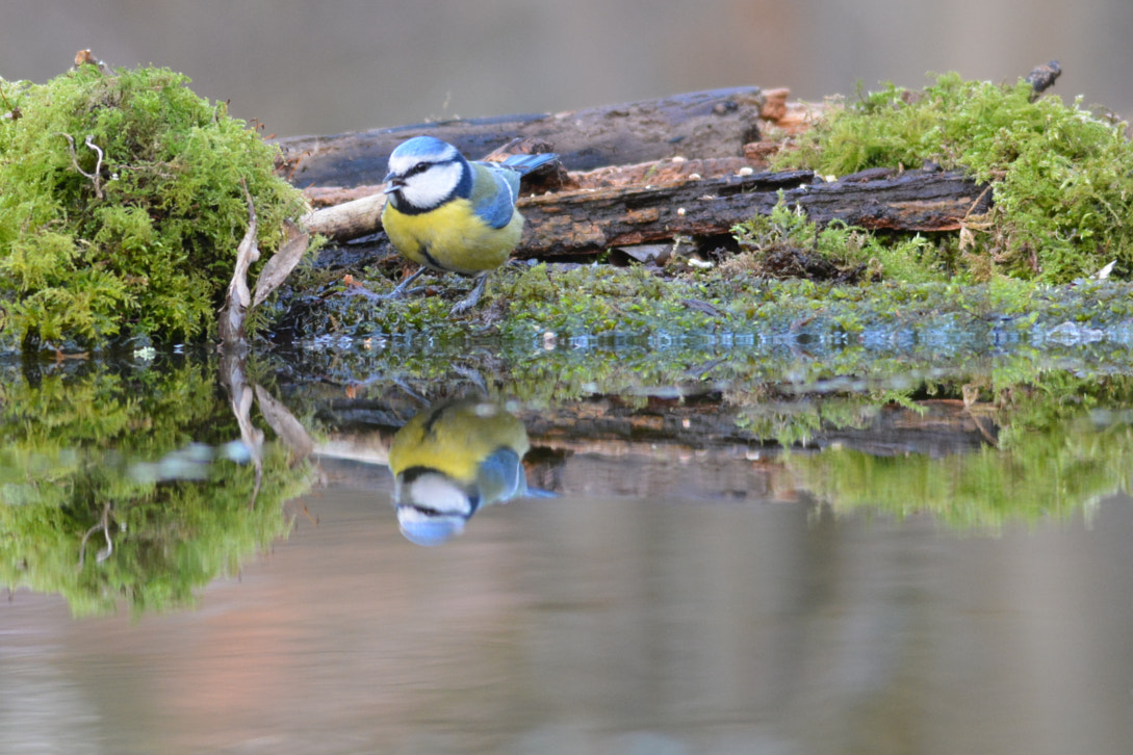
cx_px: 341
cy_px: 253
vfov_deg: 3.2
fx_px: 13312
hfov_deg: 4.9
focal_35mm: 423
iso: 900
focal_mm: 150
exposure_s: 1/125
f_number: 4.8
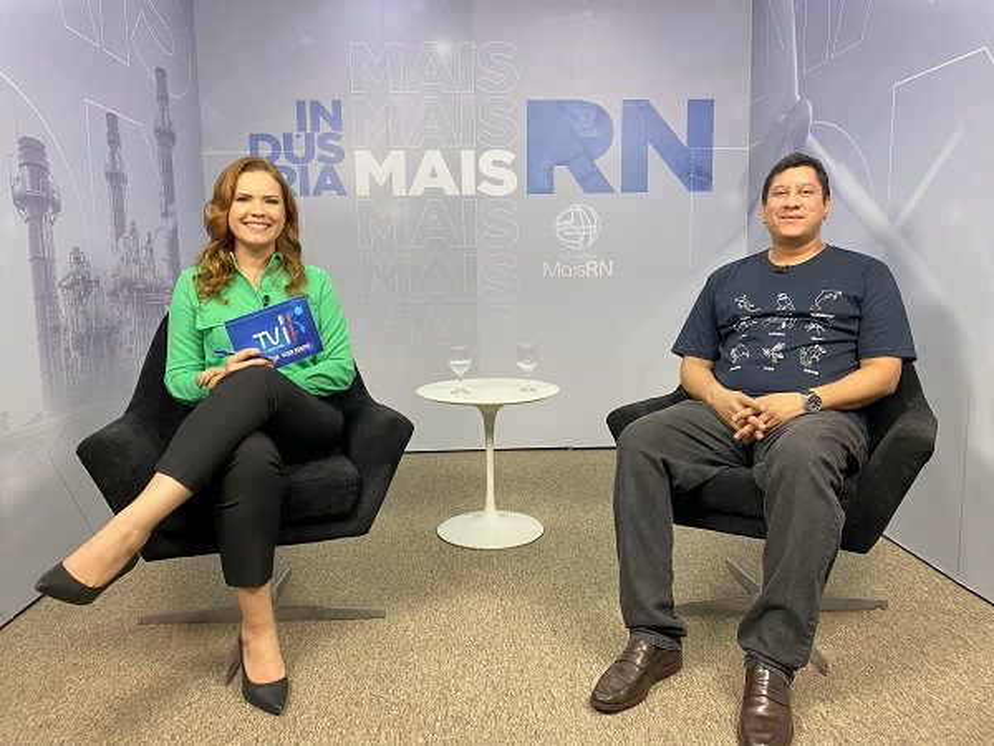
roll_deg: +0.3
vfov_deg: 53.1
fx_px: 747
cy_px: 373
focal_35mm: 26
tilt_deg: -7.8
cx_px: 497
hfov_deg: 67.3
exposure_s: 1/60
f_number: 1.8
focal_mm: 4.25
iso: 80
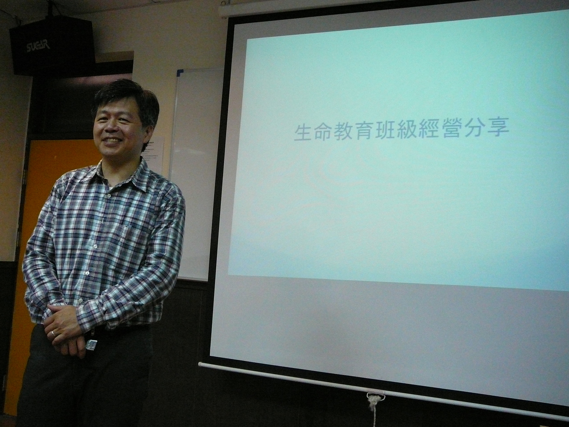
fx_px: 575
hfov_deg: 52.6
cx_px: 284
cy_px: 214
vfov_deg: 40.7
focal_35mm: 35
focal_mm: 5.2
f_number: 2.8
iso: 400
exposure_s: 1/80
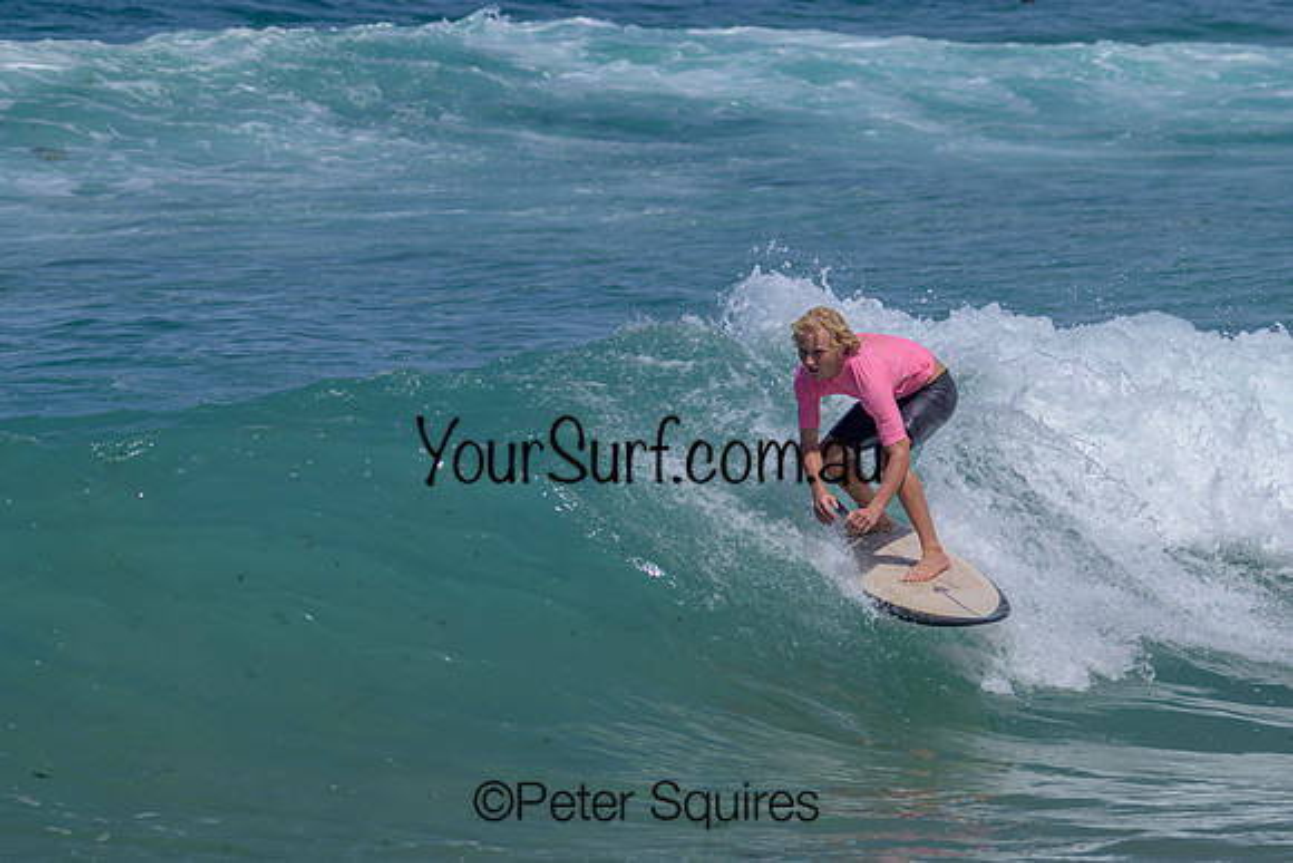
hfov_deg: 4.6
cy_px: 349
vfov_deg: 3.1
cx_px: 845
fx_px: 16012
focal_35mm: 446
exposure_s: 1/2000
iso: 400
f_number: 11
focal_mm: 330
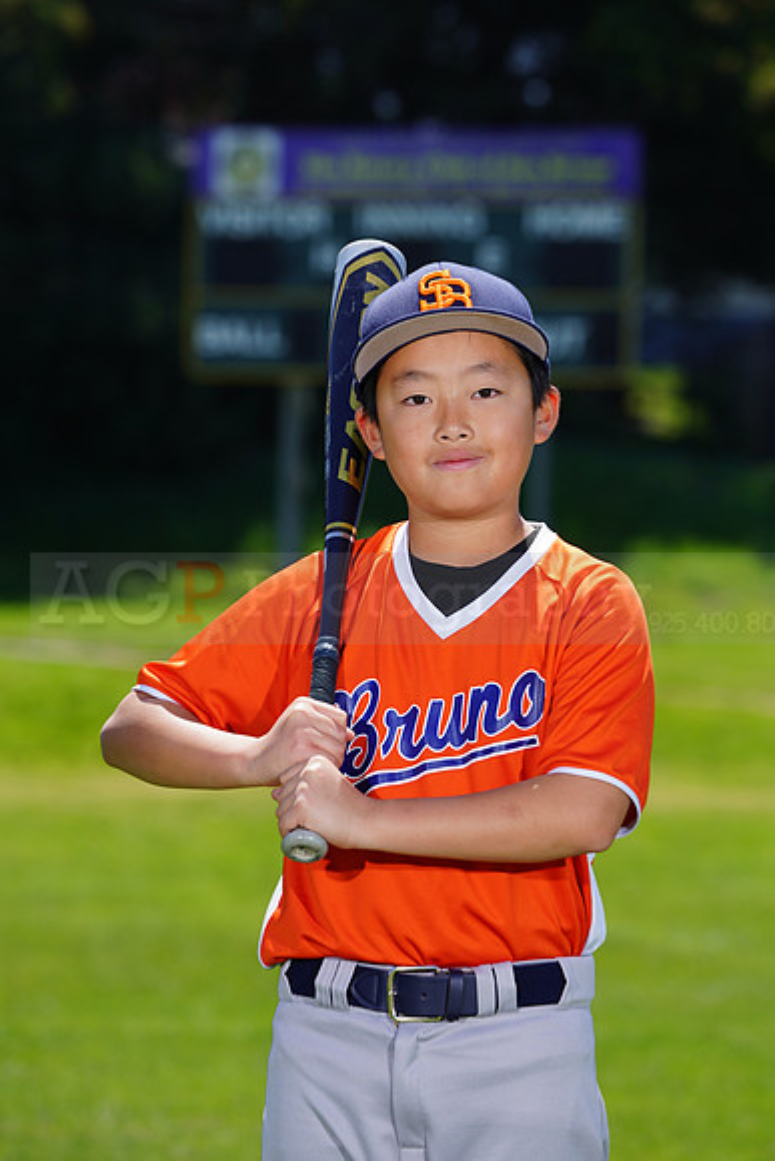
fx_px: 7293
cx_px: 388
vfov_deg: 9.1
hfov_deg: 6.1
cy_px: 580
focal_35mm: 226
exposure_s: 1/250
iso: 100
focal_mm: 226
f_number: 8
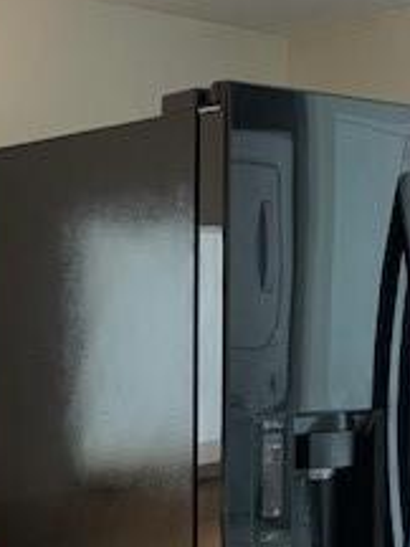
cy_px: 405
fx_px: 1216
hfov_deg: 19.1
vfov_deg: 25.1
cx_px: 210
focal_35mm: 77
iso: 125
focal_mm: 4.25
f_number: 1.8
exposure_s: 1/60
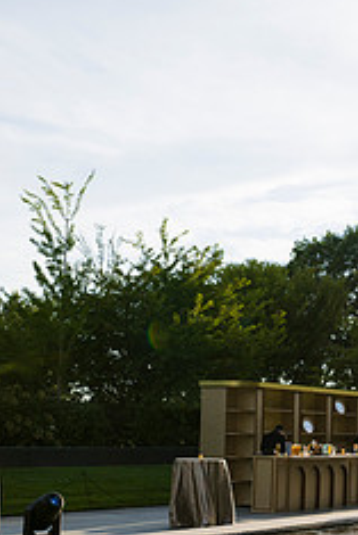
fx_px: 998
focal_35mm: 67
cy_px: 296
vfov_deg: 30.0
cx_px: 340
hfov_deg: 19.9
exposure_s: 1/800
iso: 80
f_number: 4
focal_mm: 35
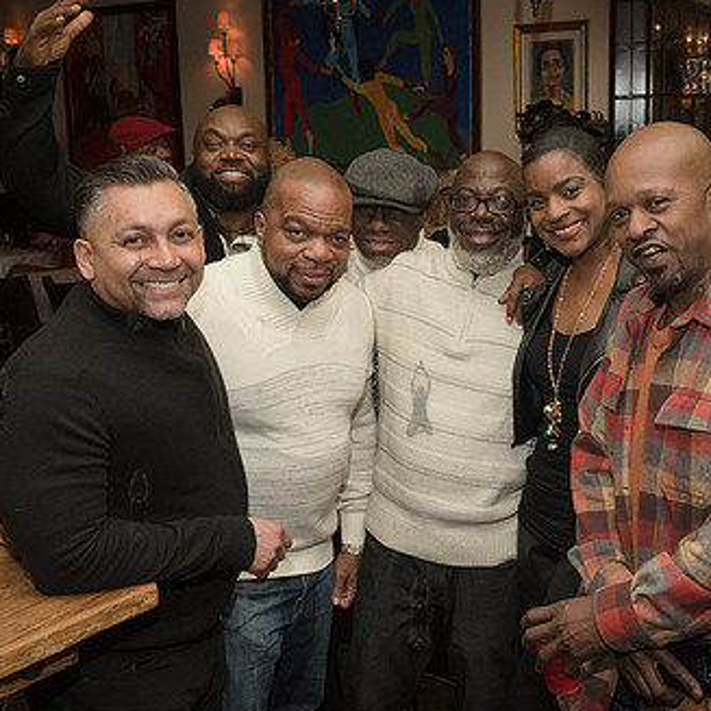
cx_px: 529
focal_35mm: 44
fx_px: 1022
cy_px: 308
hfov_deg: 37.4
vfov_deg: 38.3
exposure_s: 1/250
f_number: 5
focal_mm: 24
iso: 2000
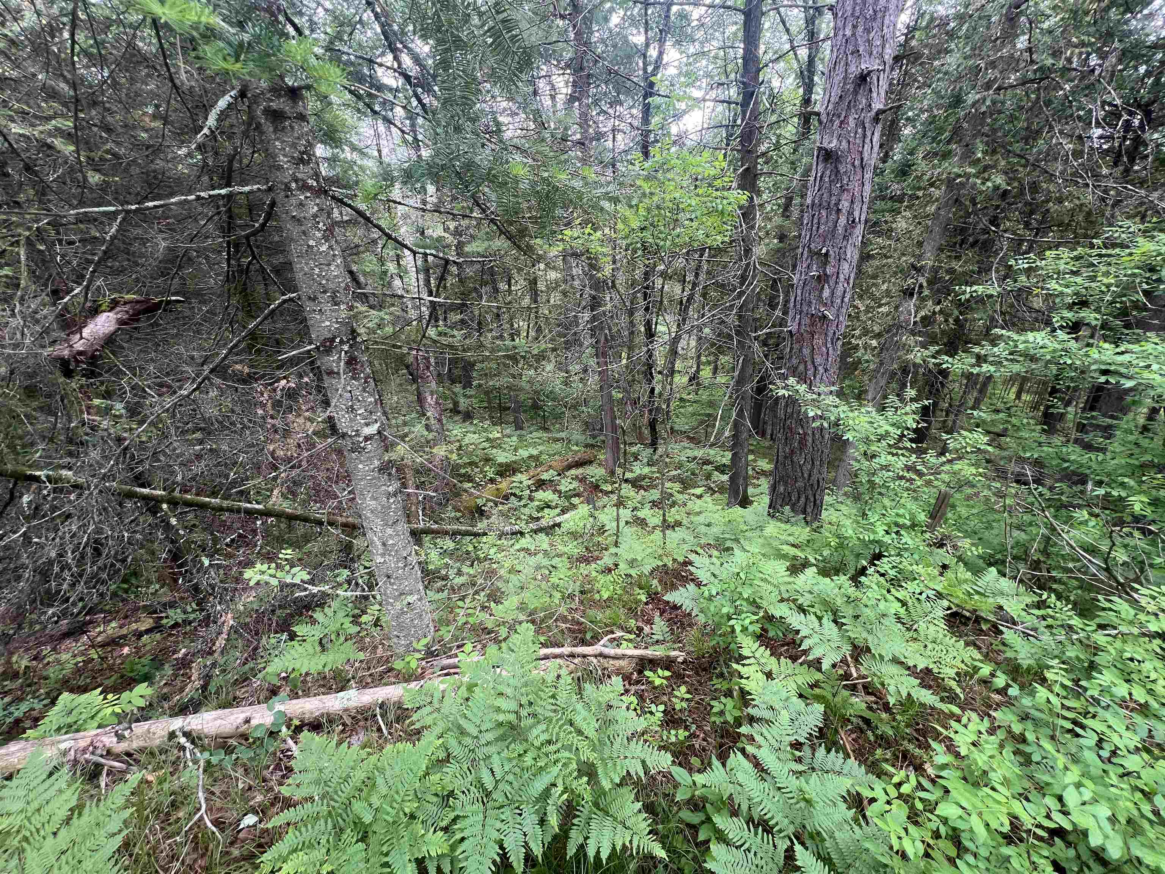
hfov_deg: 106.2
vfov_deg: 89.9
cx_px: 582
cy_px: 437
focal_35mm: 13
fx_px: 438
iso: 80
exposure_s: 1/99
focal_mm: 1.57
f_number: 1.8
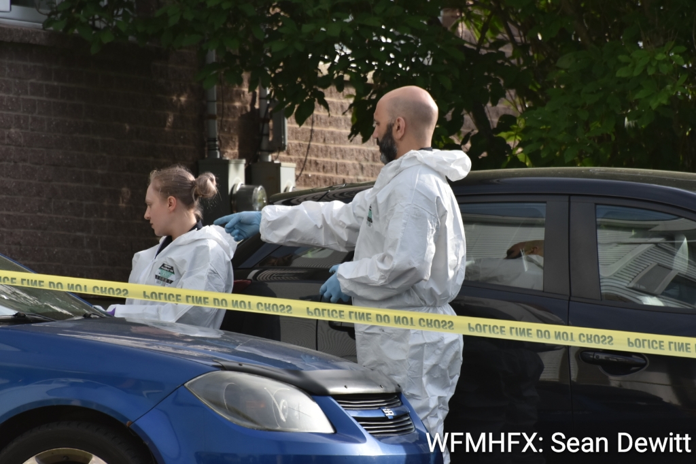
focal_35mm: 450
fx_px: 8697
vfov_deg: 3.1
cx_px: 348
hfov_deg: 4.6
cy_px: 232
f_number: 8
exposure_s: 1/640
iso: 500
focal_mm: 300
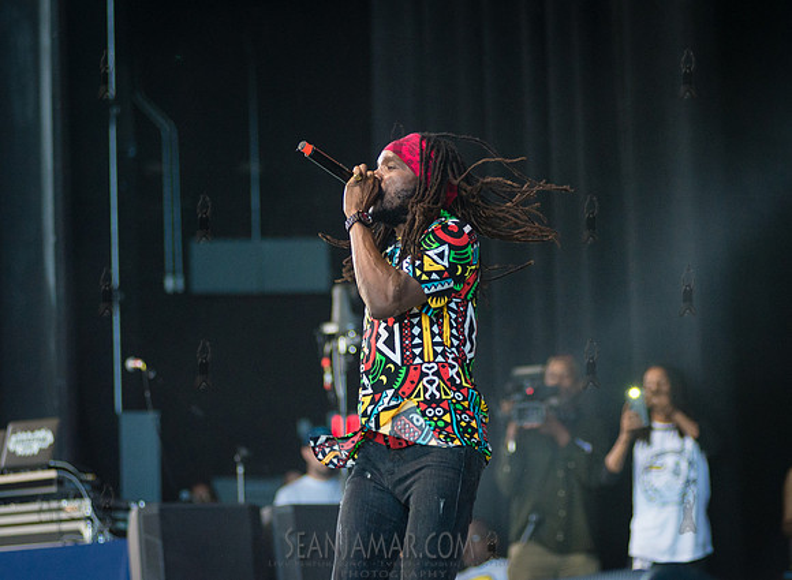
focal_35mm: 149
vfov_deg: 9.8
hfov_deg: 13.3
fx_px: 3391
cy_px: 231
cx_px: 420
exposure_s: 1/500
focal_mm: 112
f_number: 2.8
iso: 2500
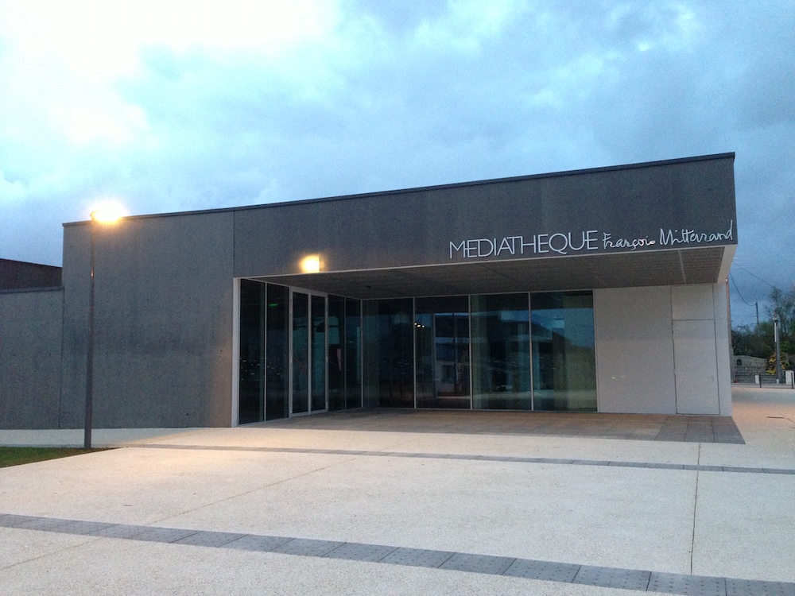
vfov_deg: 42.9
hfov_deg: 55.4
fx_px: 758
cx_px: 398
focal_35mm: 33
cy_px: 298
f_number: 2.4
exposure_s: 1/20
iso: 320
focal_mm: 4.13
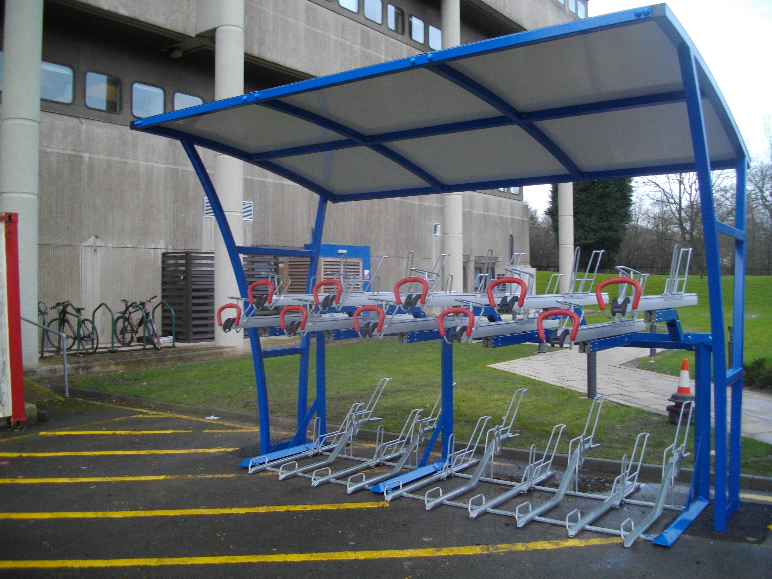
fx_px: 691
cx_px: 386
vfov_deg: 45.4
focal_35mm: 31
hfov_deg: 58.4
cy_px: 290
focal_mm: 5.7
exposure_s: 1/125
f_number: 2.9
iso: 136
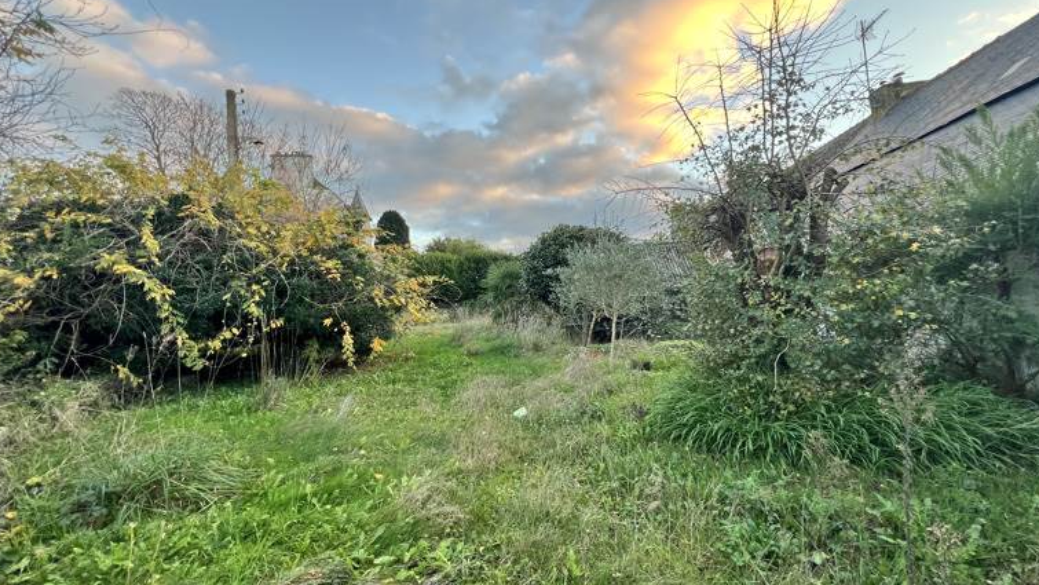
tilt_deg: +4.3
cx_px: 528
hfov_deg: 103.0
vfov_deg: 70.6
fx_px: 413
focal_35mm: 15
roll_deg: +4.1
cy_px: 295
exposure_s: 1/99
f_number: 1.8
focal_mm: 1.57
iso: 50
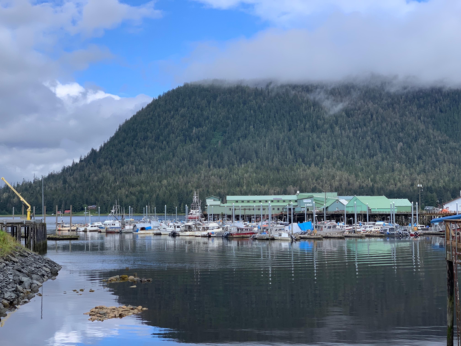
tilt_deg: +2.9
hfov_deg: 36.8
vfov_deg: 28.0
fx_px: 693
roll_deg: -0.7
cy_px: 173
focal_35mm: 52
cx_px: 230
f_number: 2.4
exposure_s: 1/799
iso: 16
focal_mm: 6
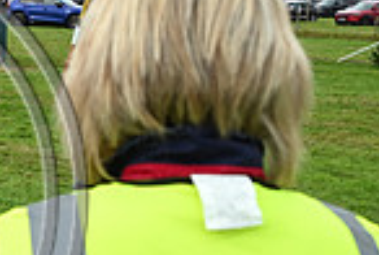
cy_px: 160
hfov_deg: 17.3
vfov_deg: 13.1
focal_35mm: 105
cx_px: -210
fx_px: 1107
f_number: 5.6
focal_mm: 26.5
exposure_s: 1/1250
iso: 640
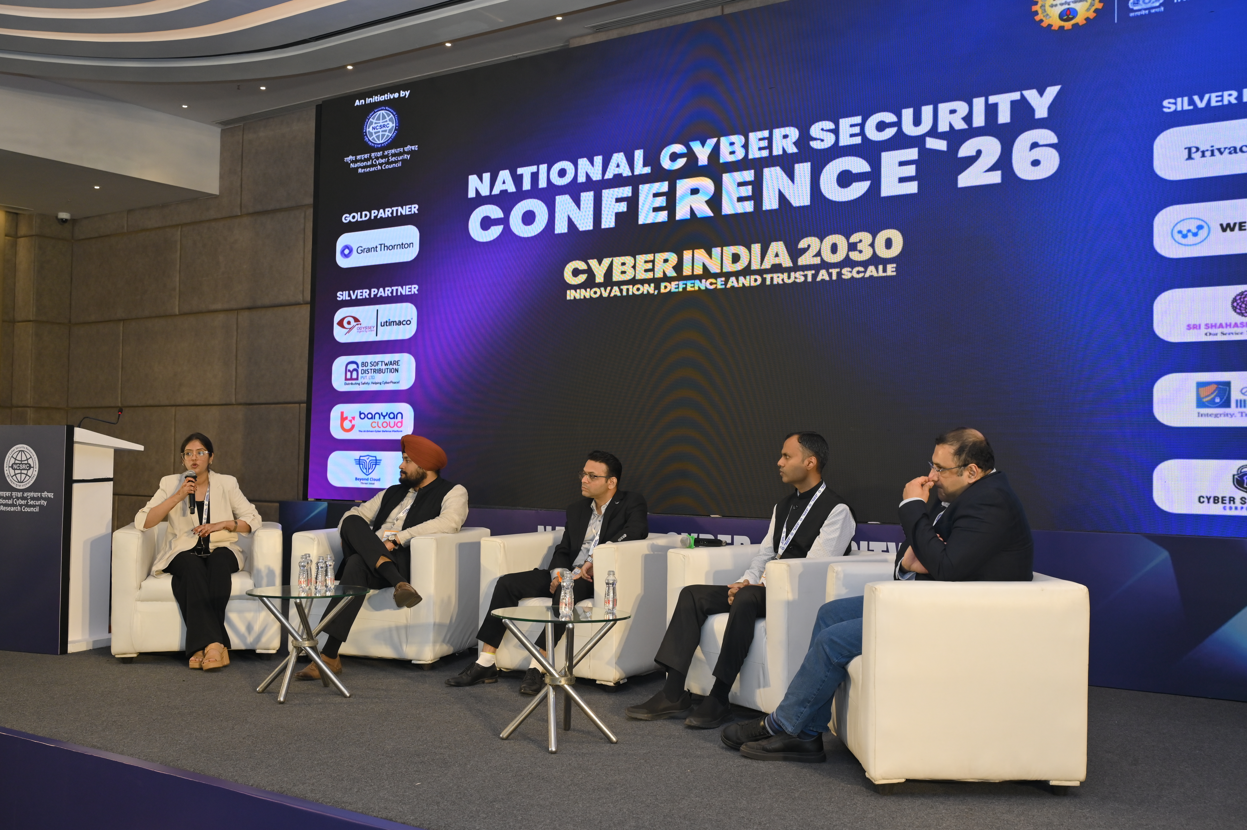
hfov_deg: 51.9
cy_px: 415
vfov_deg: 35.9
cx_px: 624
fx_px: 1281
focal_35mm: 37
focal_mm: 37
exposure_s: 1/160
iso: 800
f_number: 5.6
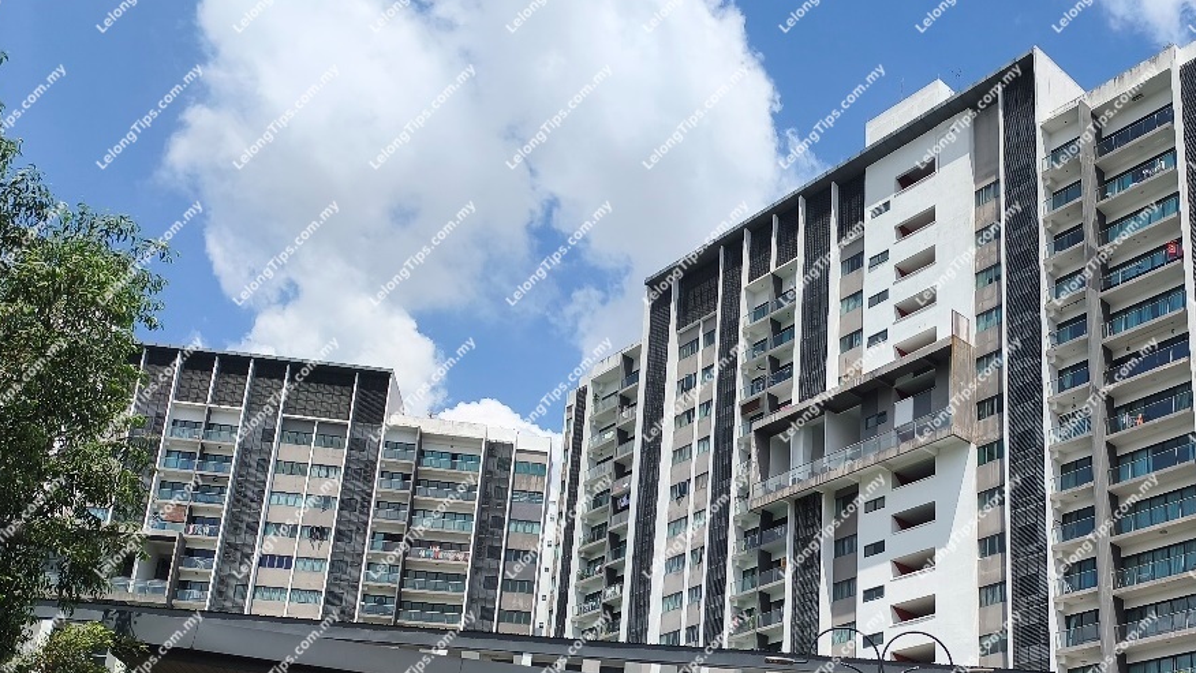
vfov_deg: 31.8
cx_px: 803
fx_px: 1142
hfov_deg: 54.1
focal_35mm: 36
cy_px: 556
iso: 50
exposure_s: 1/1289
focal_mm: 6.14
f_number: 1.65
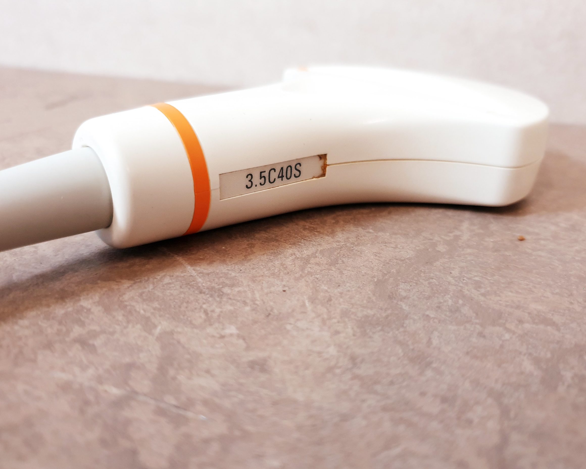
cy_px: 237
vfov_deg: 51.5
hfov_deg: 62.2
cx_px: 295
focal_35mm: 28
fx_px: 486
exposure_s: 1/50
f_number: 1.5
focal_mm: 4.3
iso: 250
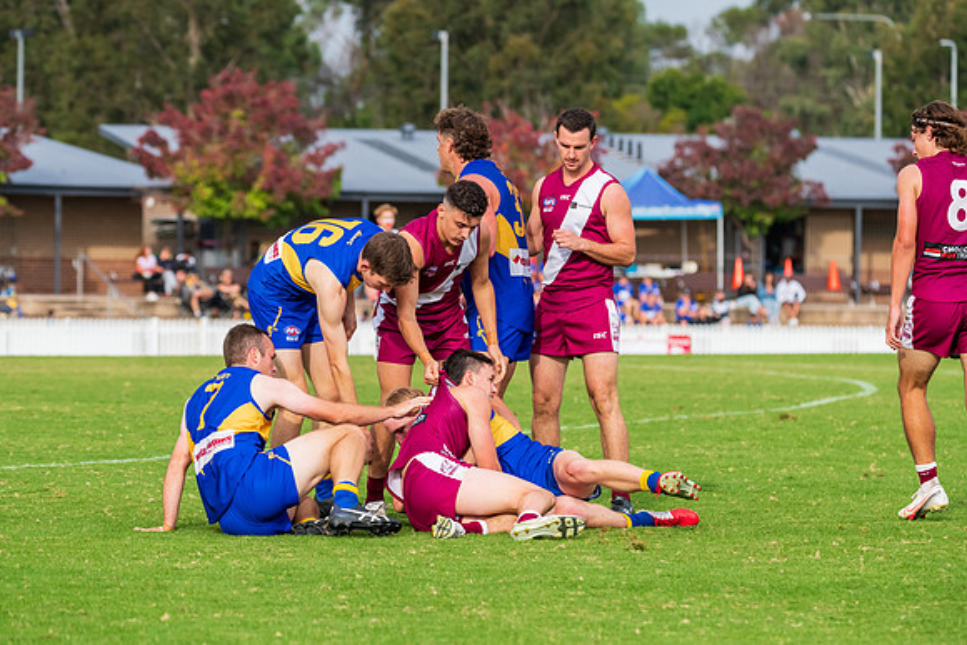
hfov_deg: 9.4
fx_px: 5911
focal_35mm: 220
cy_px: 322
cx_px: 484
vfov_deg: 6.2
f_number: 8
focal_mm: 220
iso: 1000
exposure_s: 1/1250
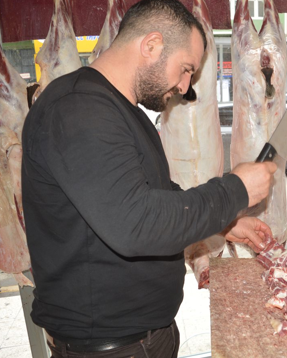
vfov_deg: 46.8
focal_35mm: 39
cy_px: 180
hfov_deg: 35.9
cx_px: 259
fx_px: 414
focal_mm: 18
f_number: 4
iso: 140
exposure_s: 1/125
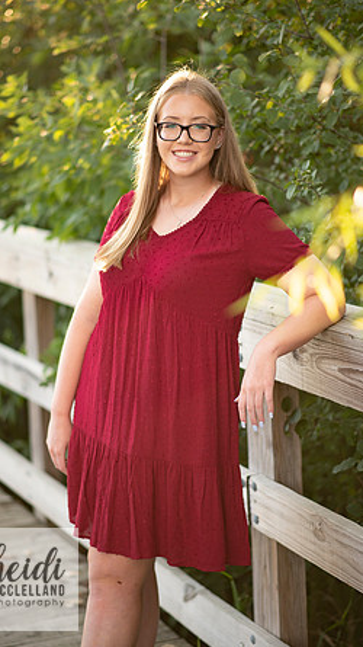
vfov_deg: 23.7
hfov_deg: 13.4
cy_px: 323
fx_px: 1542
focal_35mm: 90
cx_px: 171
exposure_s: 1/400
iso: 125
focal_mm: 85
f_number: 1.8
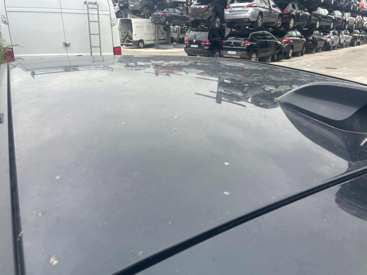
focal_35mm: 26
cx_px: 184
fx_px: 276
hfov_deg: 67.3
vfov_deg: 53.1
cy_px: 138
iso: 40
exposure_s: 1/121
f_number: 1.6
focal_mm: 4.2
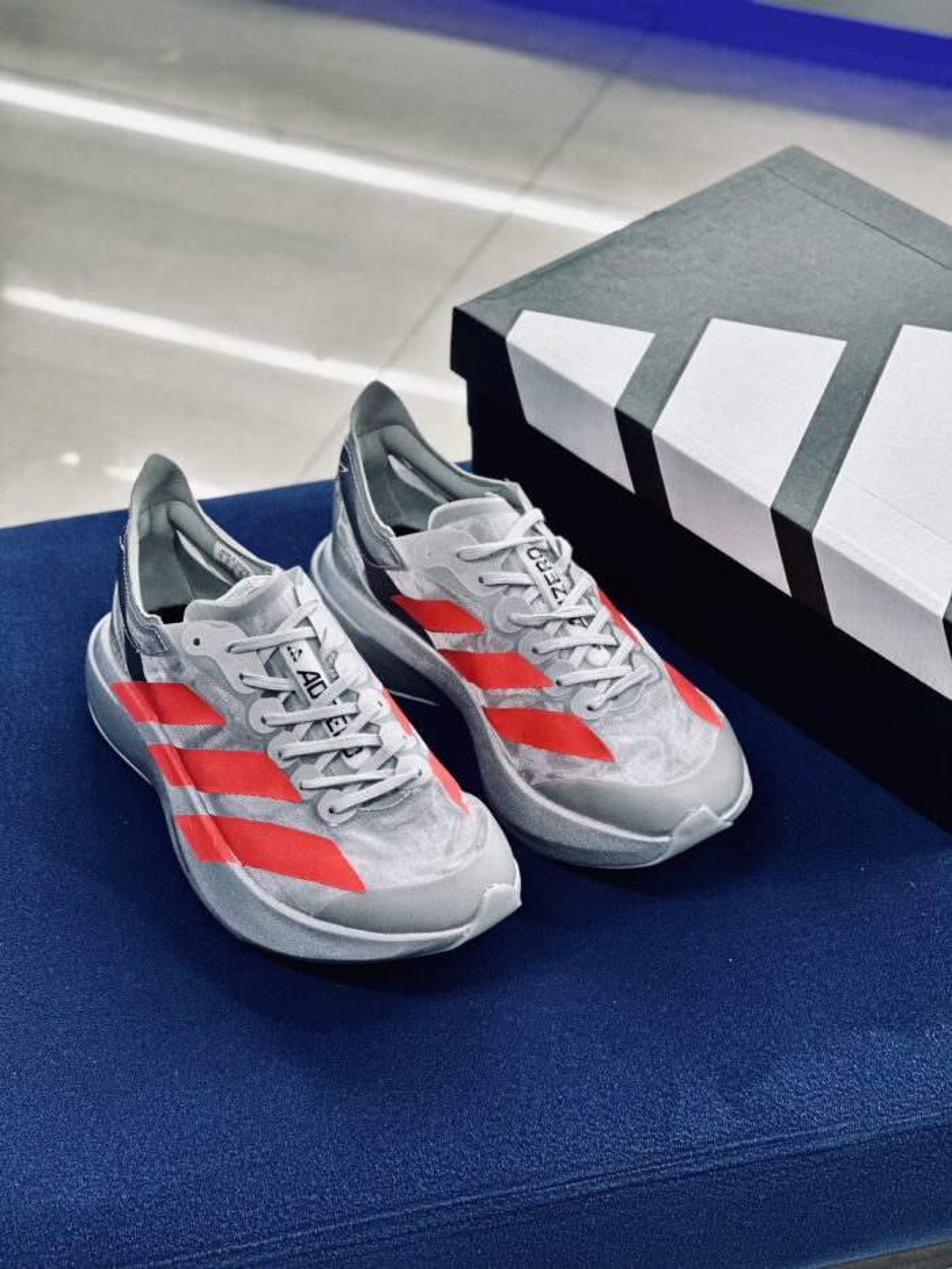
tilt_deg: -39.8
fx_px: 2823
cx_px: 476
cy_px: 634
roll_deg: -0.2
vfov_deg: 25.3
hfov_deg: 19.1
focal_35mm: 77
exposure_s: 1/100
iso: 200
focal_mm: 9
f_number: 2.8
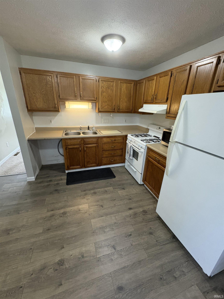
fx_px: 121
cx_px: 112
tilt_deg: -19.7
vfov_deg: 102.1
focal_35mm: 14
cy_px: 150
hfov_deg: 85.7
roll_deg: -1.9
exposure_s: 1/60
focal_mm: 2.22
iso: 500
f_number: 2.2
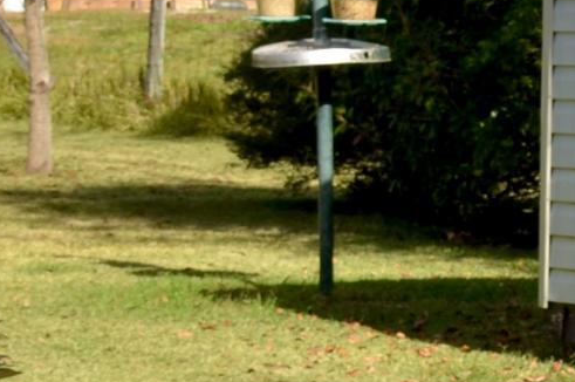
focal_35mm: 293
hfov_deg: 6.5
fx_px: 4674
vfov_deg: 4.7
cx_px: 1670
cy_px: 3
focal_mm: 32
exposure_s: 1/250
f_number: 9
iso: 100
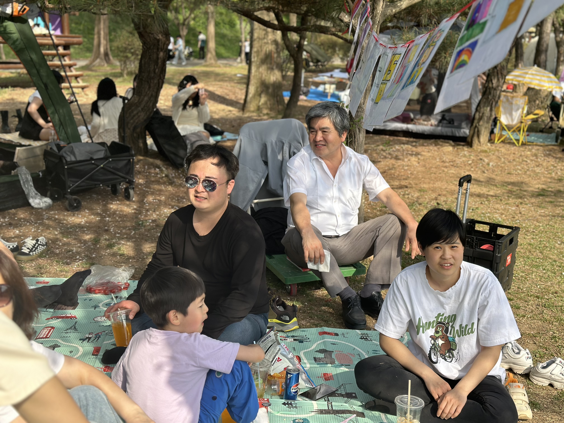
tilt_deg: -11.7
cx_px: 282
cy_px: 212
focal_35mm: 48
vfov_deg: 30.3
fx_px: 782
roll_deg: -0.4
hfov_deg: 39.7
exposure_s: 1/2890
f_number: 1.78
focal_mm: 6.86
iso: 100
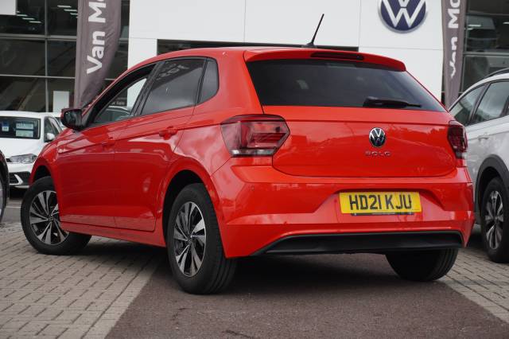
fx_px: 1060
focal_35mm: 75
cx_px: 254
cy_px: 170
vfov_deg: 18.2
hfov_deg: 27.0
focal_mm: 50
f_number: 5.6
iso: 125
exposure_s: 1/200
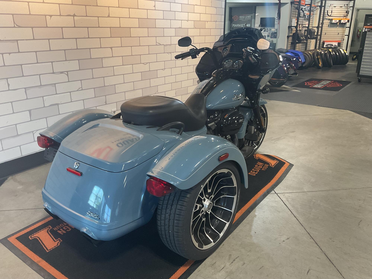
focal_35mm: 29
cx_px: 186
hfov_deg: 61.7
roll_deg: +1.4
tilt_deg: -19.4
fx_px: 312
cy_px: 140
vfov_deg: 48.2
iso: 64
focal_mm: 3
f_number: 1.8
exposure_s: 1/60
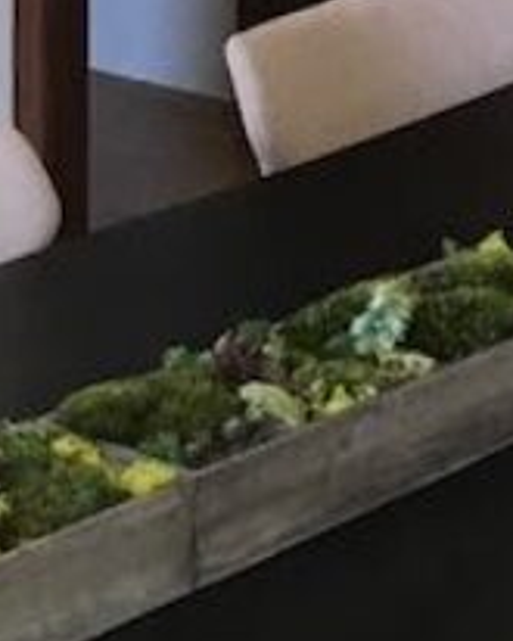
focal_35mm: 183
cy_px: -879
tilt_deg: -5.1
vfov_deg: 9.4
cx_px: 606
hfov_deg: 8.4
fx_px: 3471
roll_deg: -1.6
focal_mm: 4.15
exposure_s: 1/30
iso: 32
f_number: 2.2
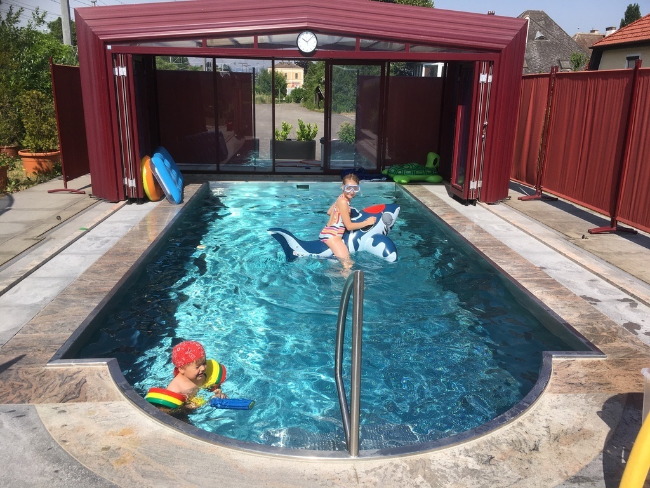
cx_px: 325
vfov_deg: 48.2
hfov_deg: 61.7
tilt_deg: -17.5
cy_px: 244
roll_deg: -3.3
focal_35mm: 29
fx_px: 545
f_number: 2.2
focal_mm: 4.15
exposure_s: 1/1672
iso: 25
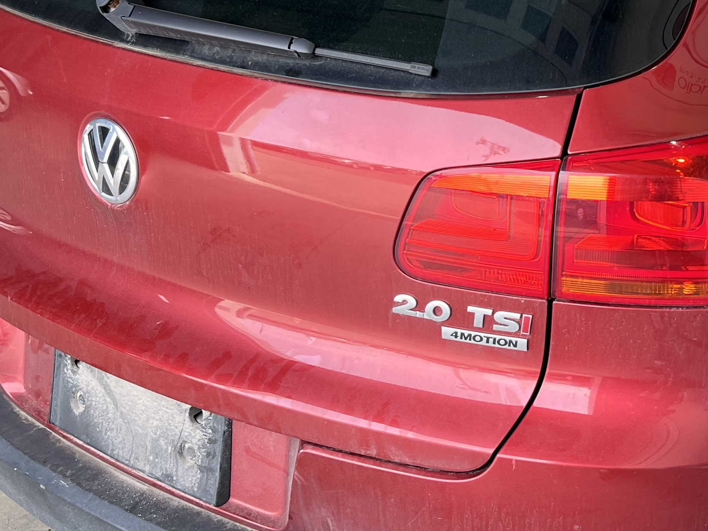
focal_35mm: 64
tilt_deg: -18.1
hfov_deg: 29.1
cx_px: 629
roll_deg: -2.3
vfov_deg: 22.9
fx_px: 1309
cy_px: 197
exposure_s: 1/121
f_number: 1.5
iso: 50
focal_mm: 5.7
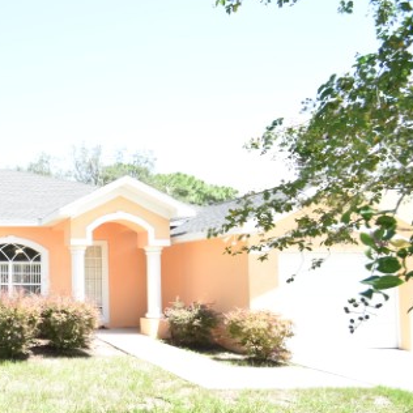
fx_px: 391
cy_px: 255
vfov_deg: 55.1
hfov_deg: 42.4
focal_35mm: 29
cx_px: -51
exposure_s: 1/250
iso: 360
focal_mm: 10
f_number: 8
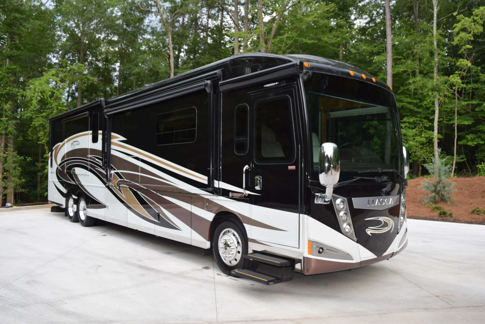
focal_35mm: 30
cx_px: 242
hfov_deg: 61.9
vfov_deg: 43.6
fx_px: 404
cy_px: 162
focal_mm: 20
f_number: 5.6
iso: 280
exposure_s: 1/125
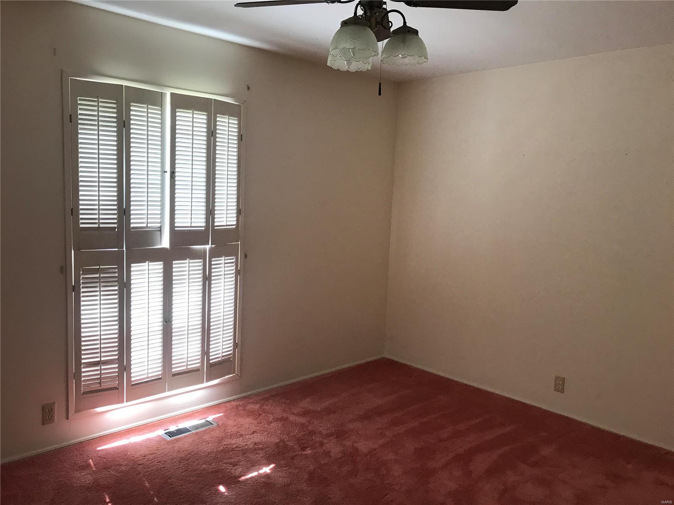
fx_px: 545
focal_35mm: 28
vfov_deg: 49.7
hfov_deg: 63.4
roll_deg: -2.1
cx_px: 337
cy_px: 252
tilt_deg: -5.7
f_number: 1.8
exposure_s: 1/30
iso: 32
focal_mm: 3.99
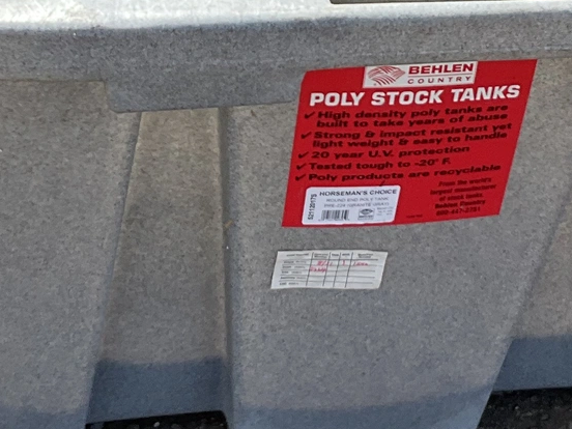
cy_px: 58
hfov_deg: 18.7
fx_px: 1735
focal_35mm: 105
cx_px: 280
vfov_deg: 14.0
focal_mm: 3
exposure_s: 1/962
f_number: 1.8
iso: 25
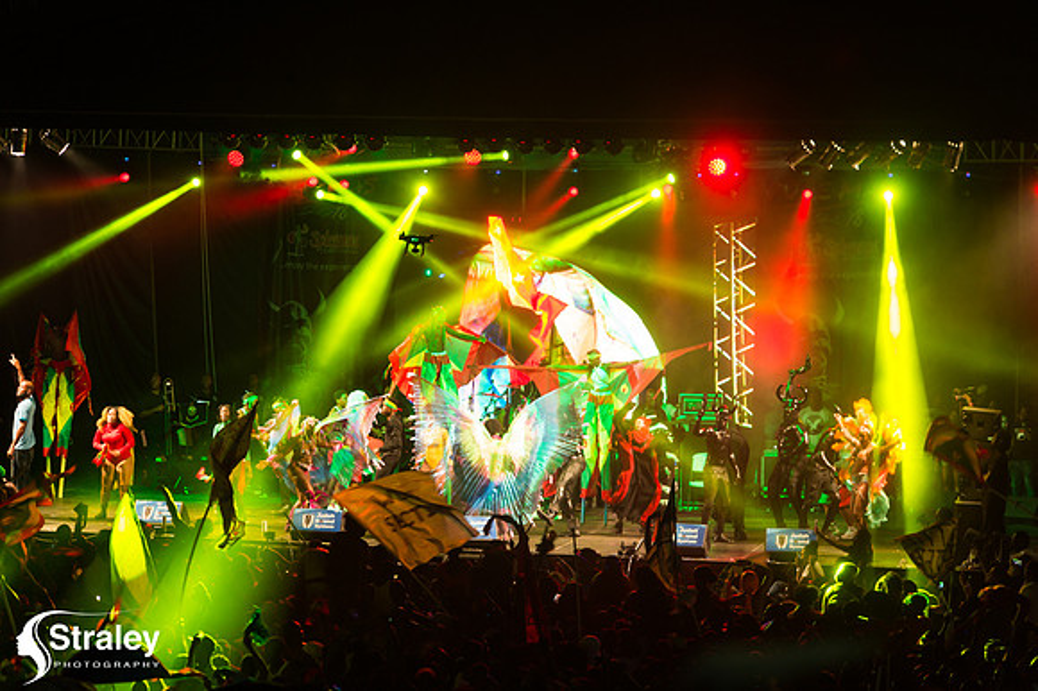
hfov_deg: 15.2
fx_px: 3890
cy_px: 346
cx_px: 519
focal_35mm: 135
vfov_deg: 10.1
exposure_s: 1/60
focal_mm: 135
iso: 2000
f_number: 5.6
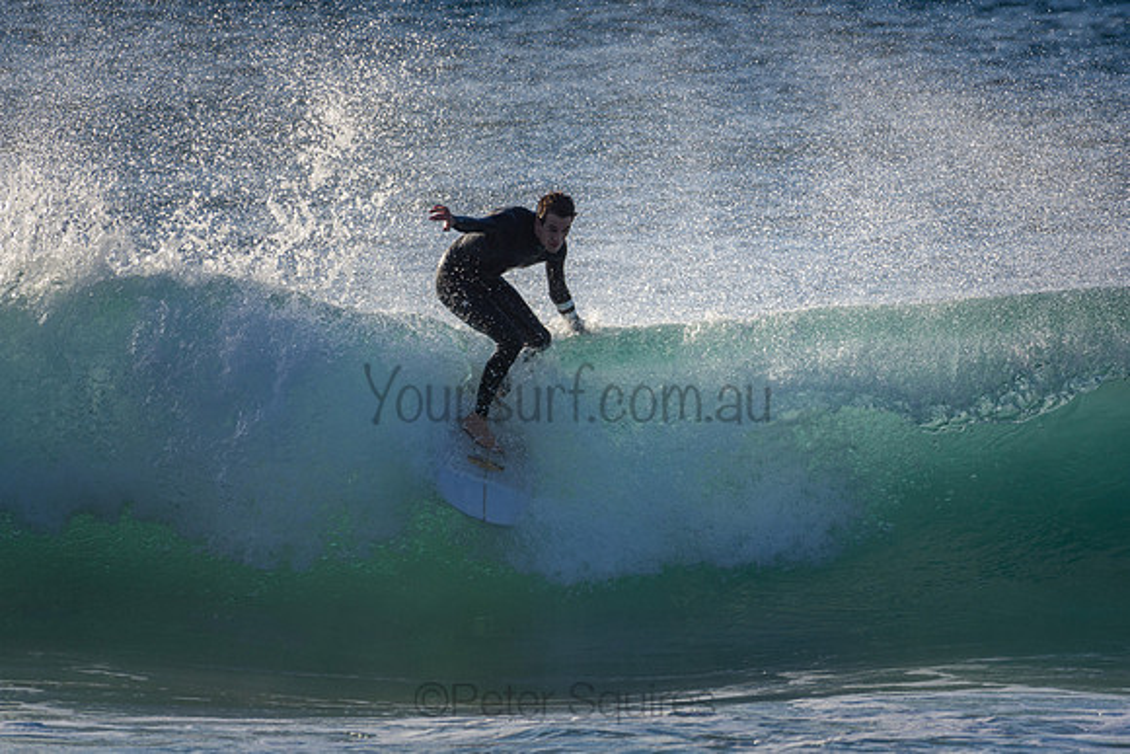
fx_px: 23546
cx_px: 565
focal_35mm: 750
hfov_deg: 2.7
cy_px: 377
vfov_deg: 1.8
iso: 250
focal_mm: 500
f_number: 5.6
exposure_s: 1/1250
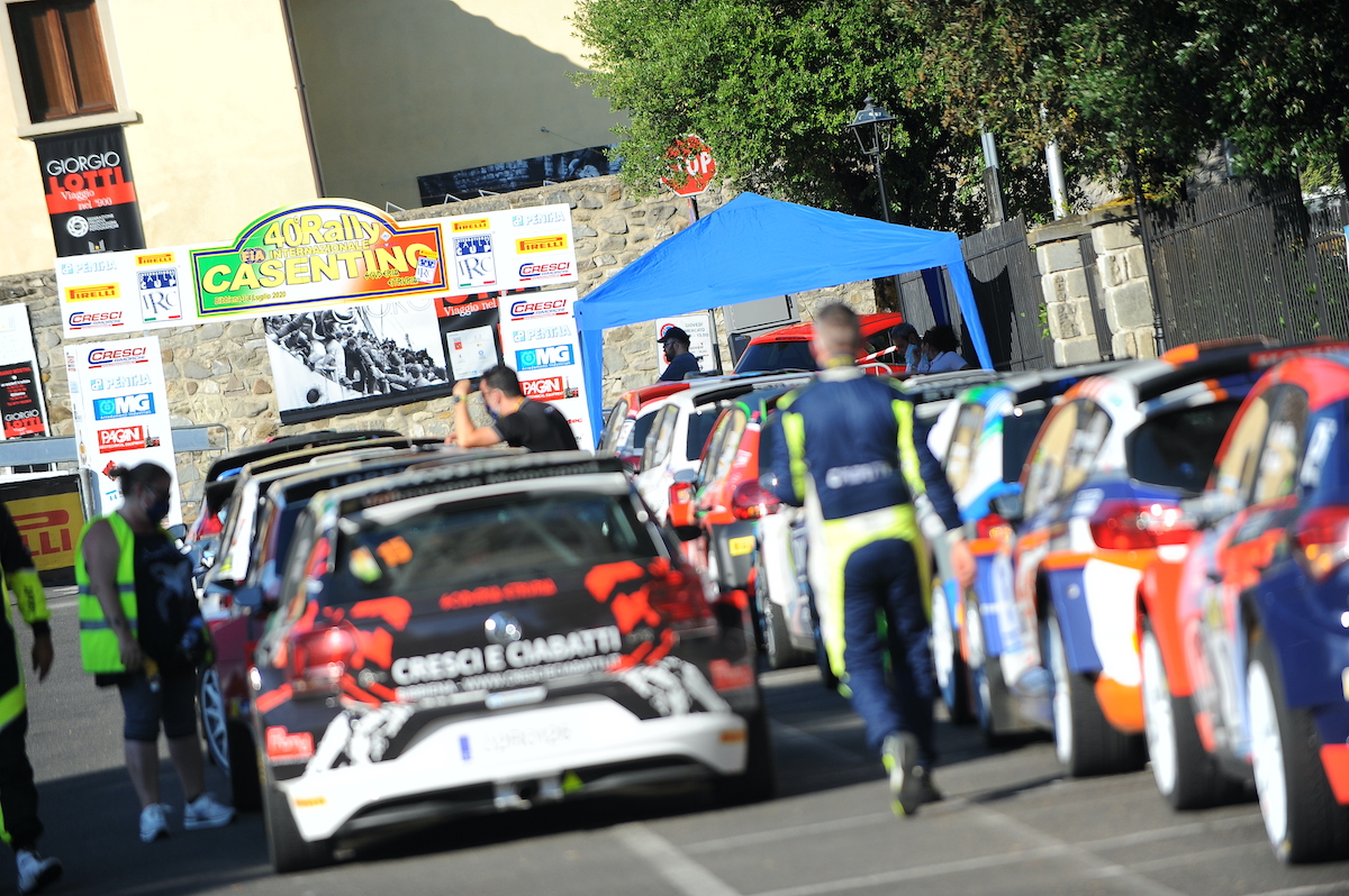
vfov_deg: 6.9
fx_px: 7488
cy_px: 448
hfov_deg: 10.3
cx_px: 674
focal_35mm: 200
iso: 400
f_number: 2.8
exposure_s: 1/4000
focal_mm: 200
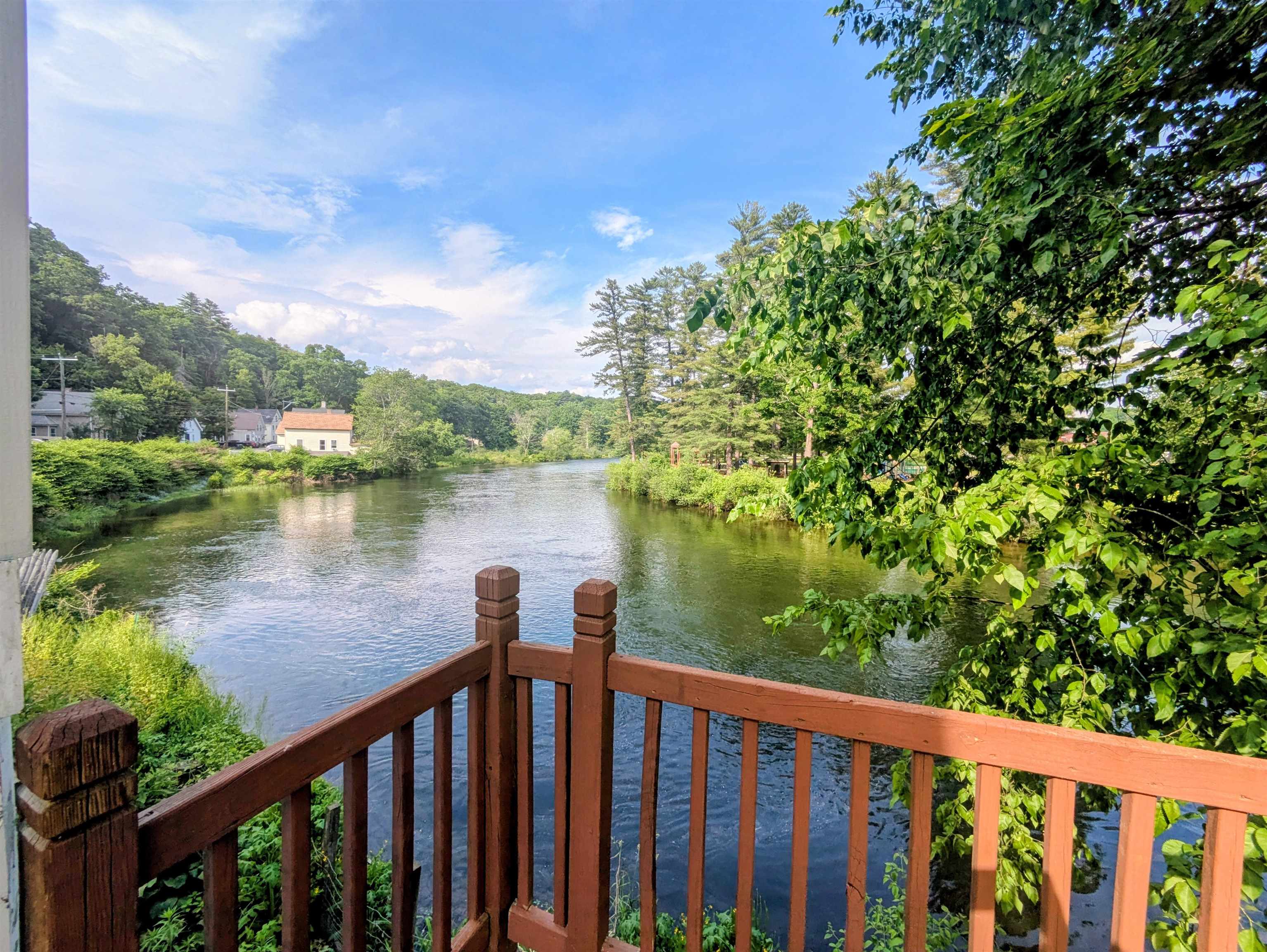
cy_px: 476
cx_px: 634
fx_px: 513
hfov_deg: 102.0
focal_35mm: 14
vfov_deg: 85.7
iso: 49
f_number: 2.2
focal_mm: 1.83
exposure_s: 1/925
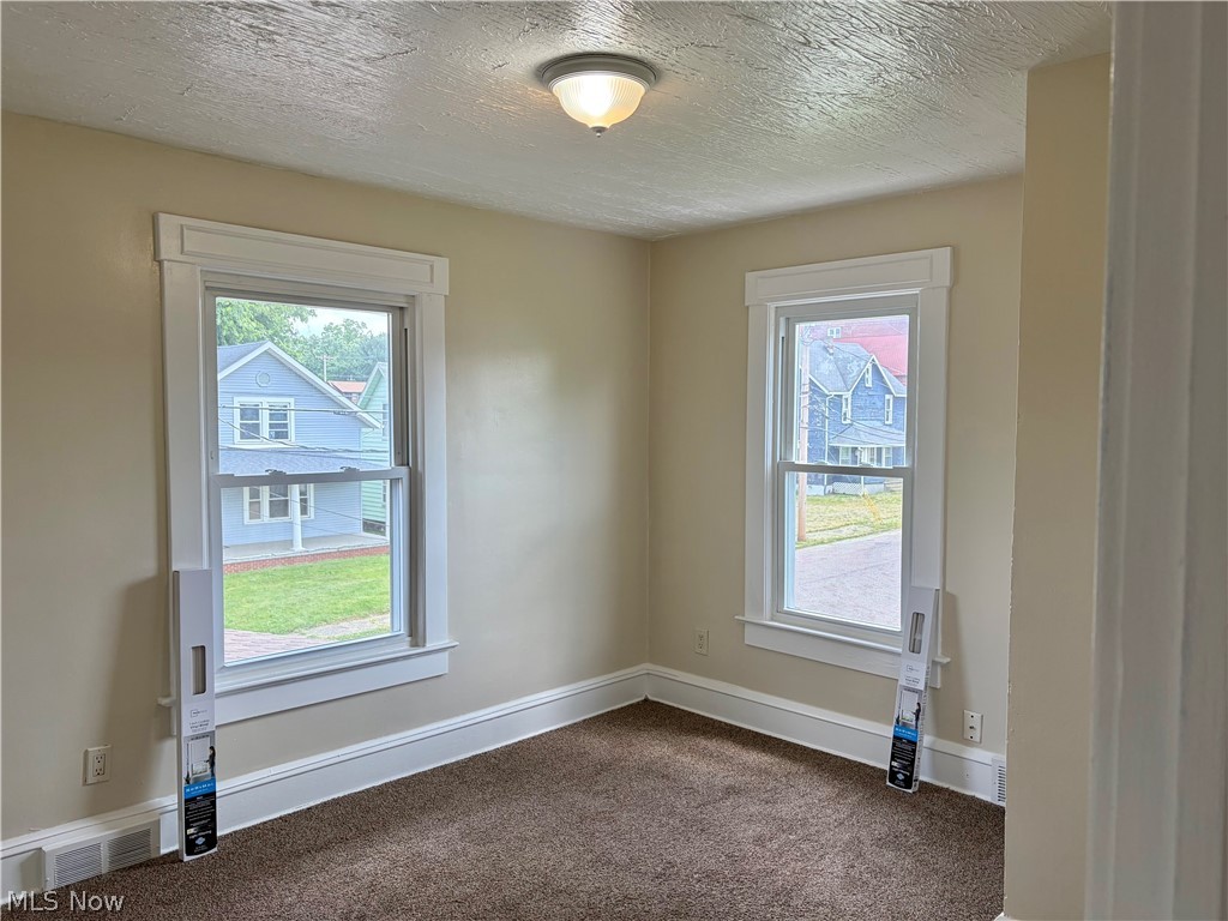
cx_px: 614
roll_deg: -0.1
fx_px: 922
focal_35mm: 26
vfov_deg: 53.1
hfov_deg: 67.3
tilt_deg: -2.3
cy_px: 460
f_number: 1.6
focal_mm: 5.96
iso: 50
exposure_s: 1/175
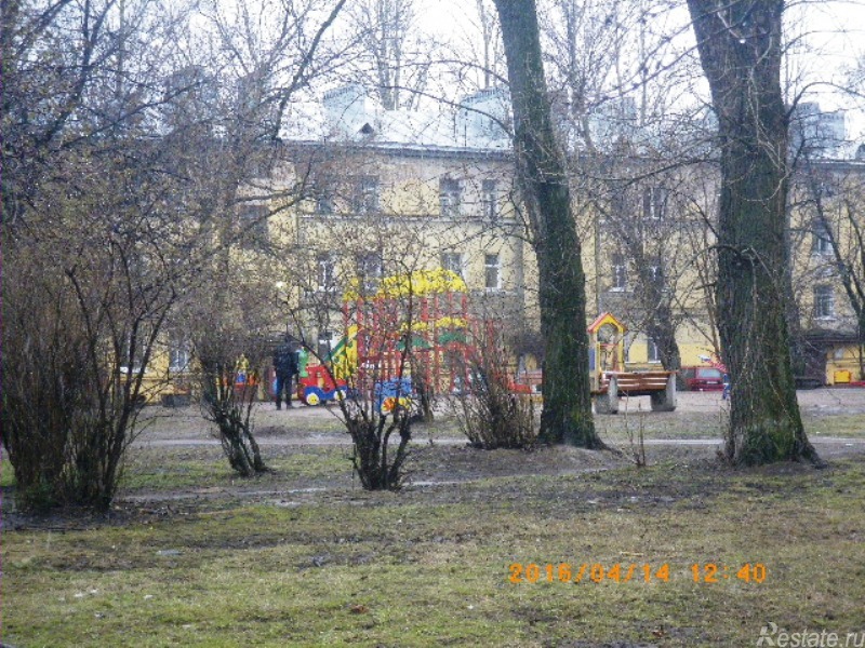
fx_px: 1974
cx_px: 432
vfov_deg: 18.7
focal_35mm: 79
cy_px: 324
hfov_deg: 24.7
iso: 400
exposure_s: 1/160
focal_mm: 13.9
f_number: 4.6
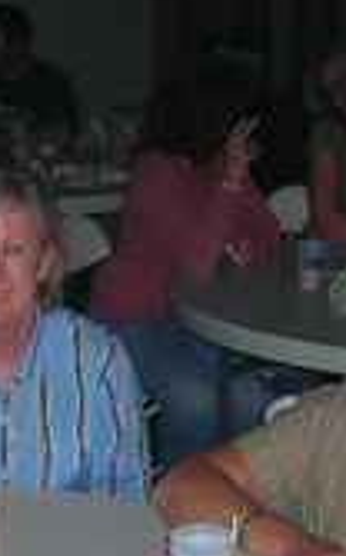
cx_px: 10
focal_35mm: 104
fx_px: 1573
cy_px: 366
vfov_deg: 20.0
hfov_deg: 12.4
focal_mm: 6.8
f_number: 3.3
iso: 107
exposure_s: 1/60.1
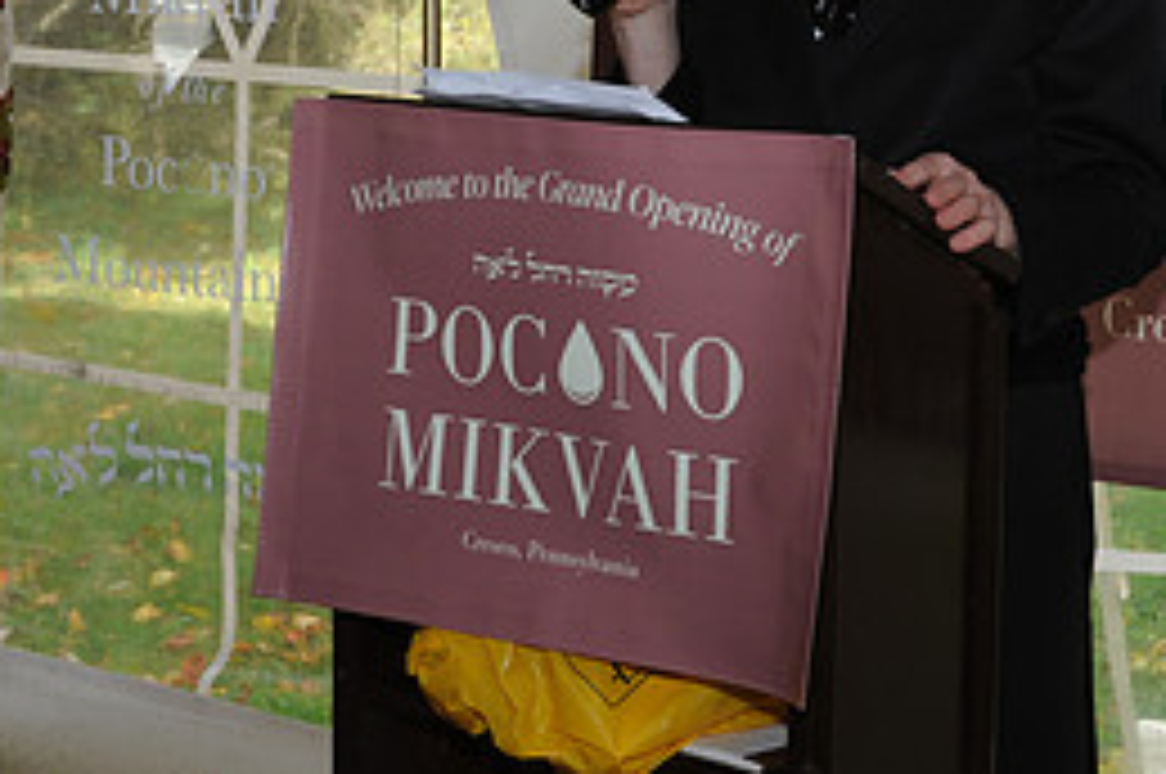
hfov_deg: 21.7
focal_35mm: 94
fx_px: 3041
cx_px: 743
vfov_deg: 14.3
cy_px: 18
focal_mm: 42
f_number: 10
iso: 400
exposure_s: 1/100
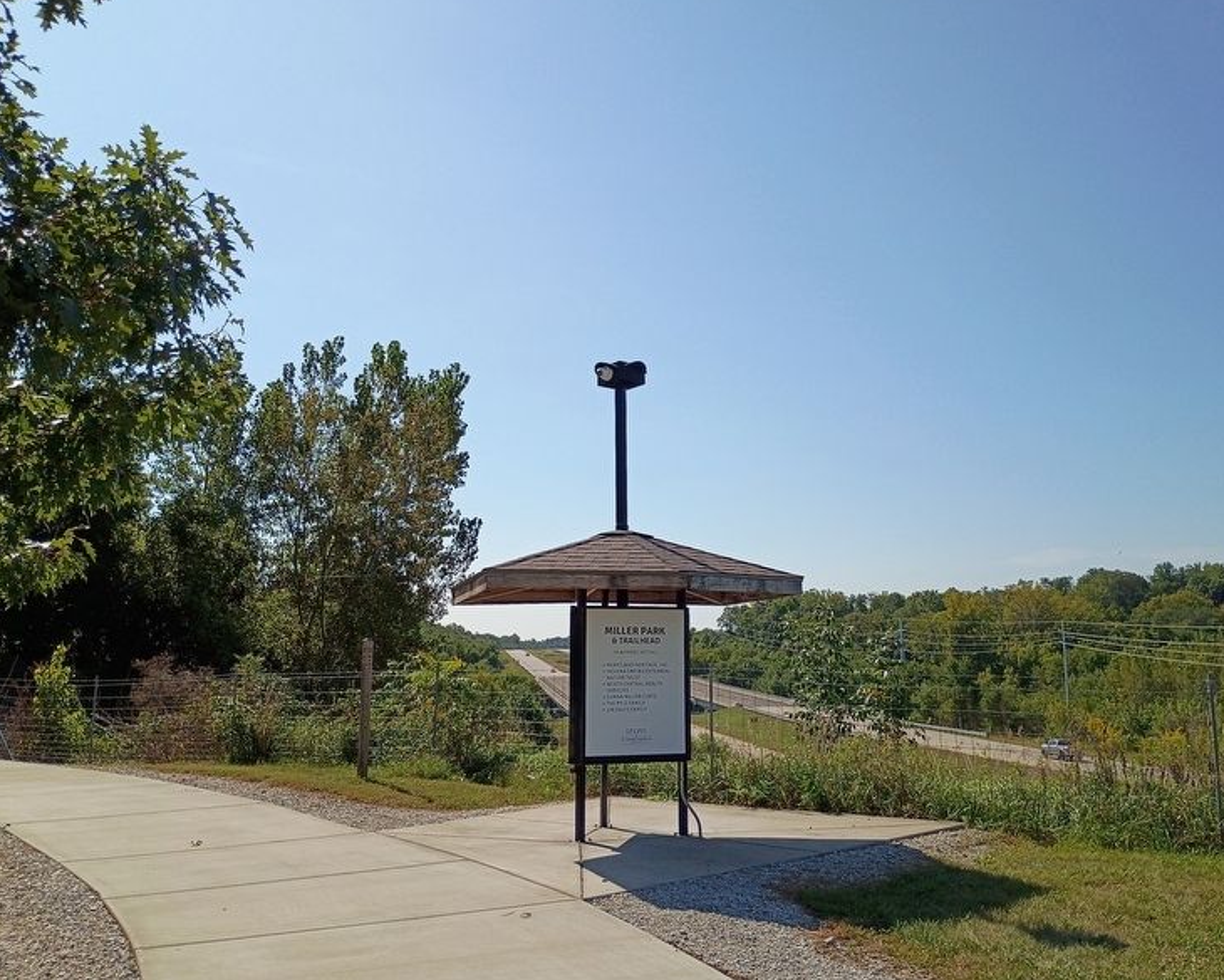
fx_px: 1123
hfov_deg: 57.1
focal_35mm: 31
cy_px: 480
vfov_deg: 47.1
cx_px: 667
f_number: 1.8
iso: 105
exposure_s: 1/1992
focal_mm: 4.27
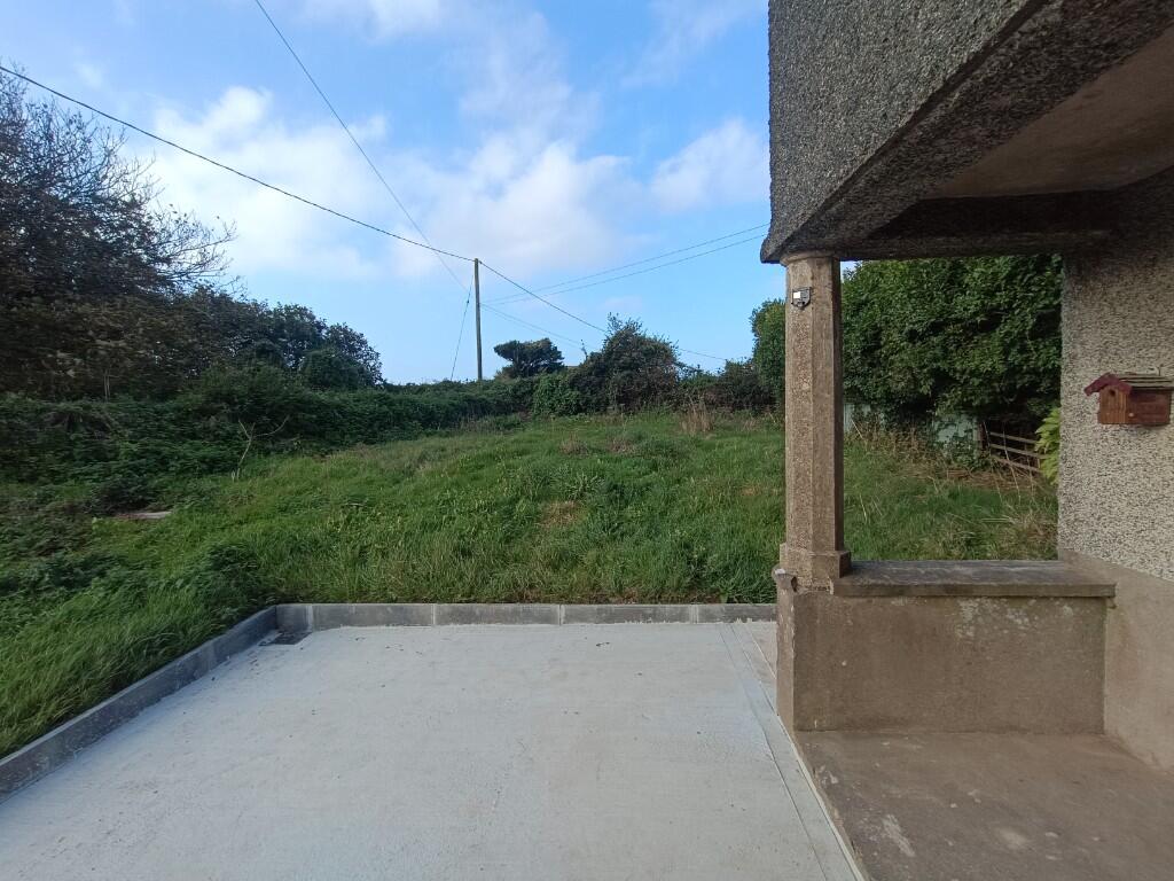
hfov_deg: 94.5
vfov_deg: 78.1
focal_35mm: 16
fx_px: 543
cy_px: 440
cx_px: 587
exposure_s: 1/538
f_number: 2.2
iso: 50
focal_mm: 1.66
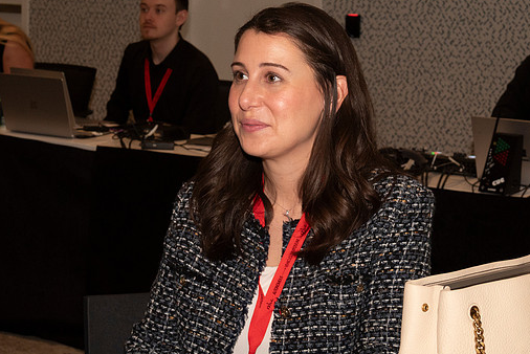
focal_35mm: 86
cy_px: 153
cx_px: 269
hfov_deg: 23.6
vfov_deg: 15.9
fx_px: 1267
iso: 2000
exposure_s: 1/80
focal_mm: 50
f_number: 11
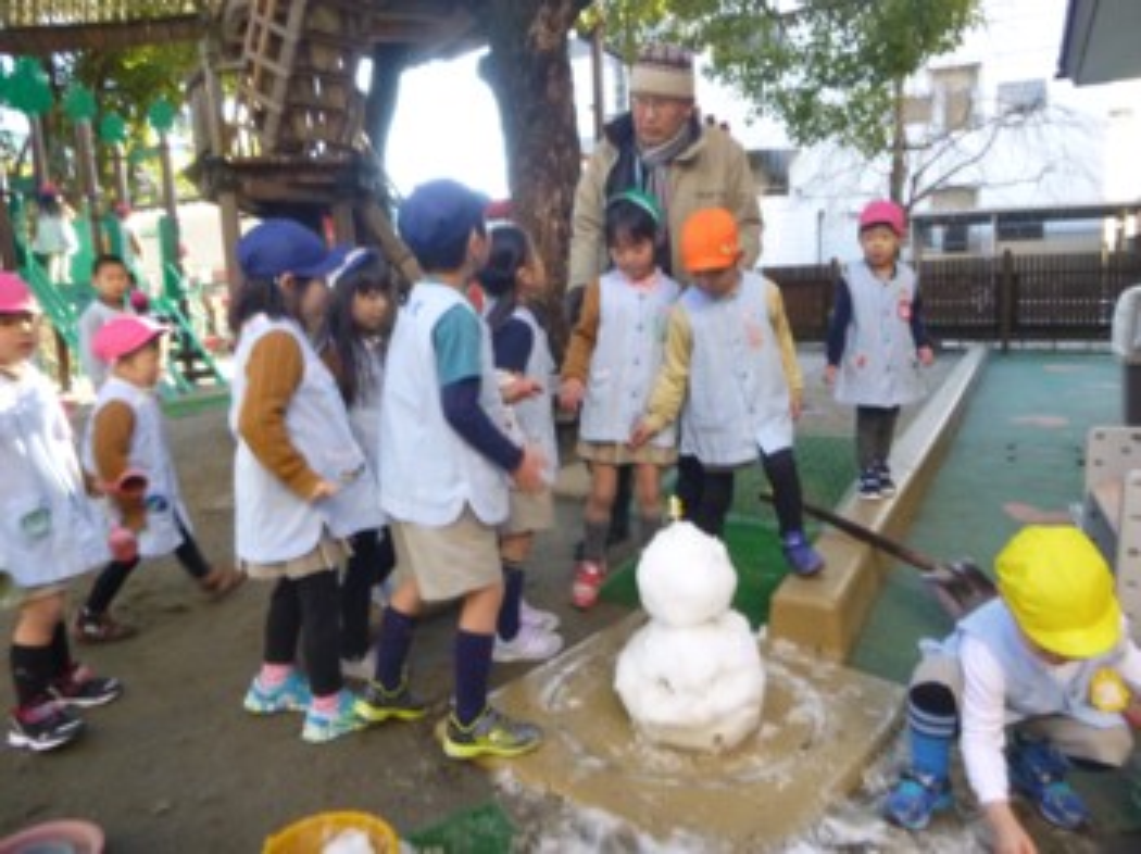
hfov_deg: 69.4
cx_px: 570
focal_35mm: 25
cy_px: 427
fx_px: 823
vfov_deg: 54.8
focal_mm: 4.5
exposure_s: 1/60
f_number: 3.9
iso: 250
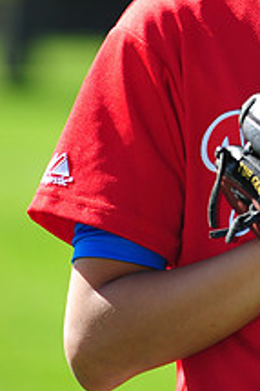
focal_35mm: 539
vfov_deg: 3.8
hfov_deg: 2.5
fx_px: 5848
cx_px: 340
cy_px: -102
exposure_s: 1/500
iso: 200
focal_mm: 200
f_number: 5
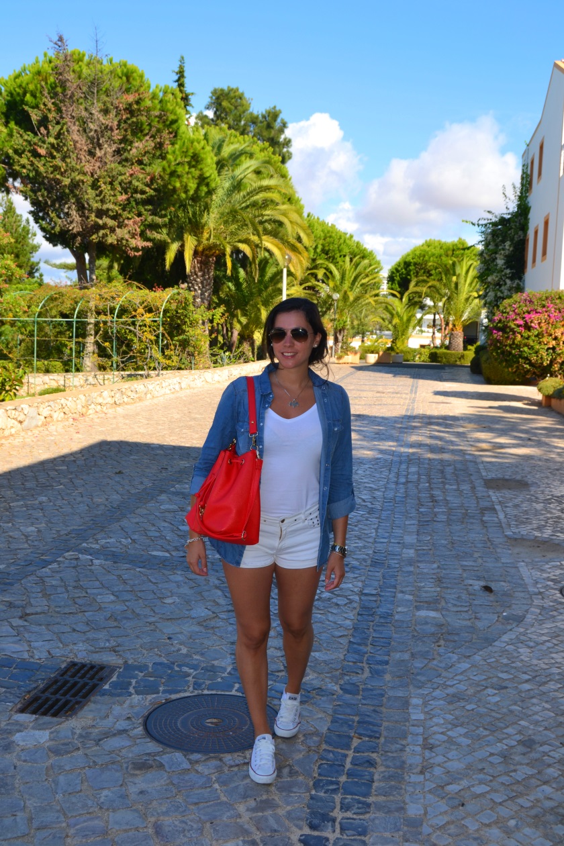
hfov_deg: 36.9
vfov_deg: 53.1
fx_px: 846
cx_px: 282
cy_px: 423
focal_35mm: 36
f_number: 8
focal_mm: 24
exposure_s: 1/200
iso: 100
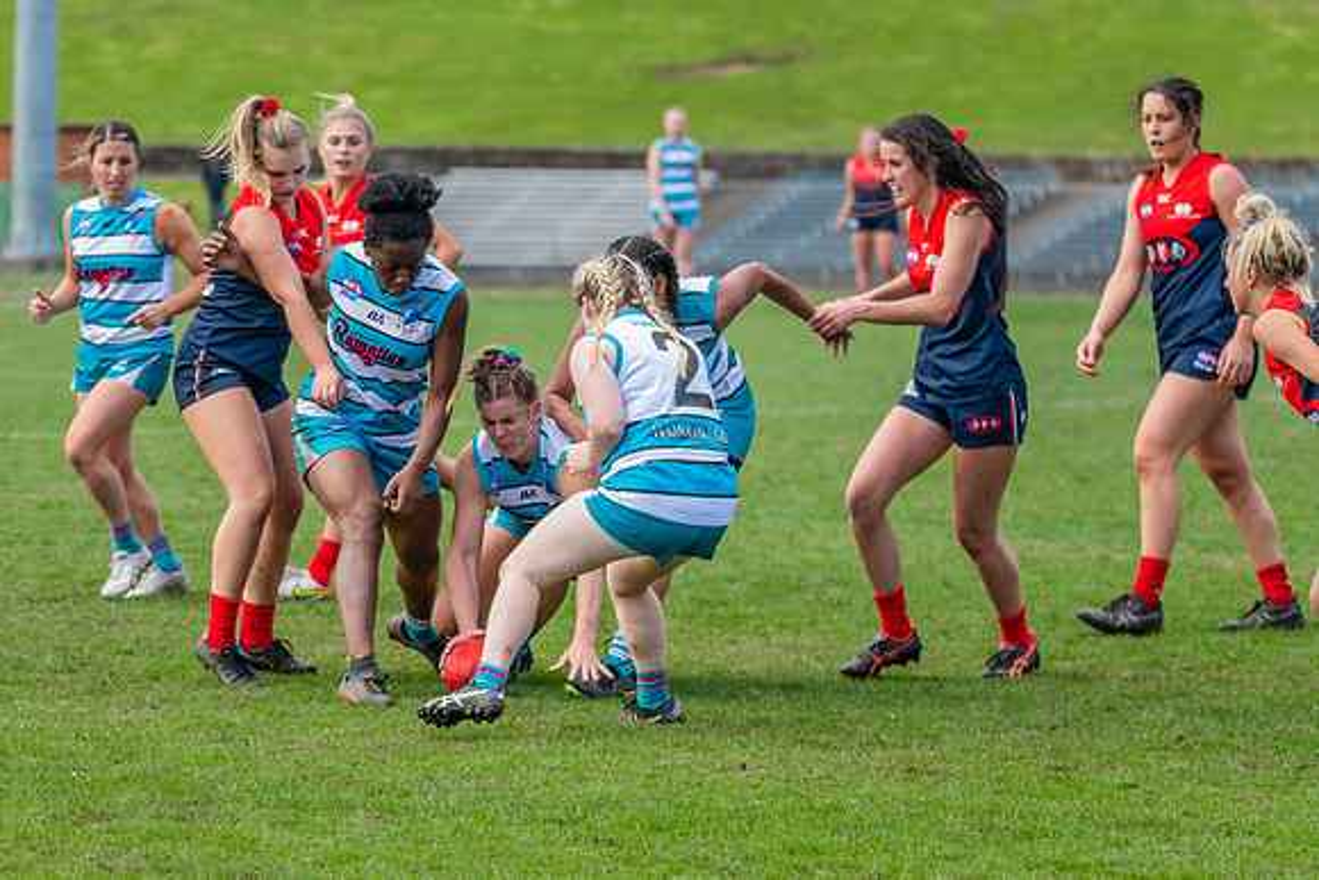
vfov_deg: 6.9
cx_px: 515
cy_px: 381
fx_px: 7322
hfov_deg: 10.3
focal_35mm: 200
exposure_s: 1/1600
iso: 800
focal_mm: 160
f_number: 5.6
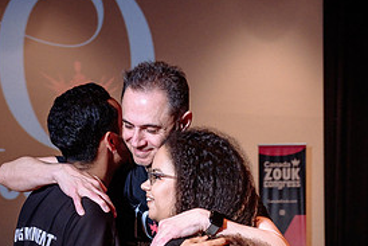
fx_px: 900
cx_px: 262
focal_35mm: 88
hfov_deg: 22.9
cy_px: 331
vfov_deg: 14.8
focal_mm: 30
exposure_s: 1/125
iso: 1000
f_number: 4
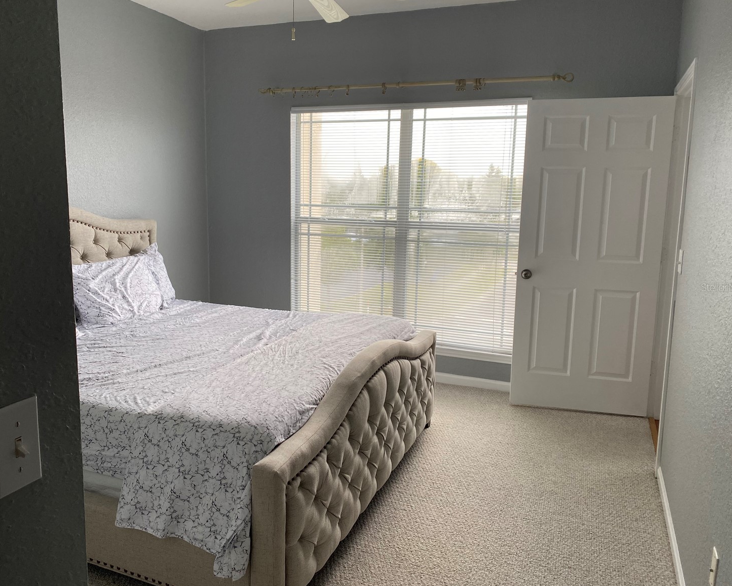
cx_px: 345
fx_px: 607
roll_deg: -0.7
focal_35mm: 28
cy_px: 287
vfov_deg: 51.5
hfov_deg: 62.2
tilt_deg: -7.6
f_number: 1.8
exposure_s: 1/120
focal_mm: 4.25
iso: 64
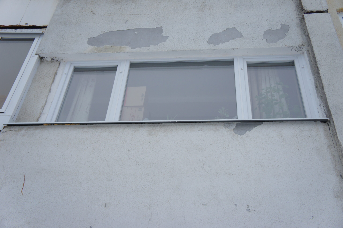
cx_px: 172
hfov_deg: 45.0
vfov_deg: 30.8
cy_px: 114
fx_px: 414
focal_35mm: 44
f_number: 4
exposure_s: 1/800
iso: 200
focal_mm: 29
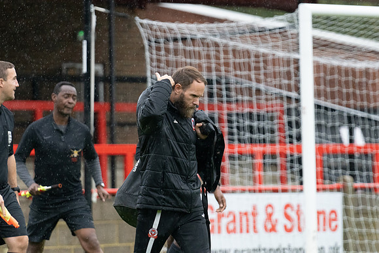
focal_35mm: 397
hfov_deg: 5.2
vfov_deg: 3.5
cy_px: 126
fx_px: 4180
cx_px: 190
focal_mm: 265
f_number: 4
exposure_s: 1/800
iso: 4000
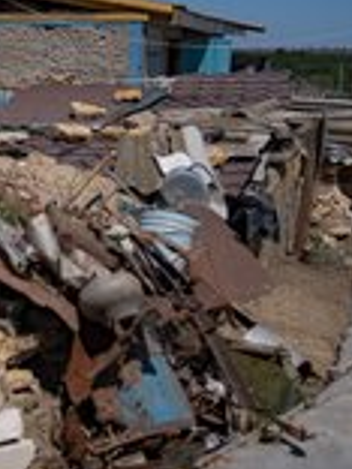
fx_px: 868
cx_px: -220
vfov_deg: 29.9
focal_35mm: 64
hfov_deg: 19.2
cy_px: 134
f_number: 2.8
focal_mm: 26
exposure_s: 1/6400
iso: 250
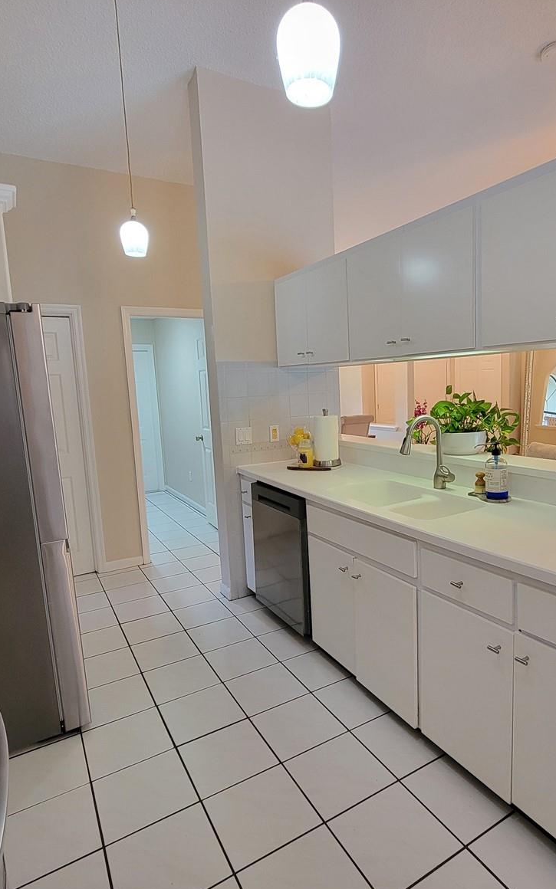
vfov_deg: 88.0
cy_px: 451
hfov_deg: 61.8
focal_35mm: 19
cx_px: 328
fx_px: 461
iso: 320
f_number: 2.2
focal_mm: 2.2
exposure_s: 1/60
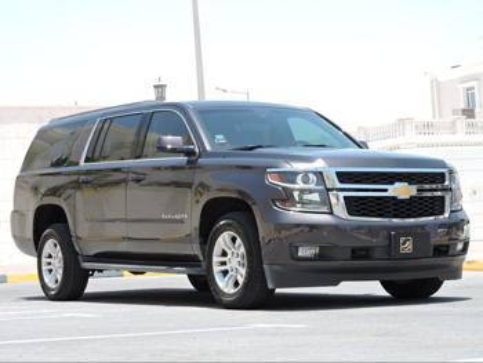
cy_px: 182
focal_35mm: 95
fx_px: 1326
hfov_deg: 20.6
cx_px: 242
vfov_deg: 15.6
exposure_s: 1/320
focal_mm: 17
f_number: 4.8
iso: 100
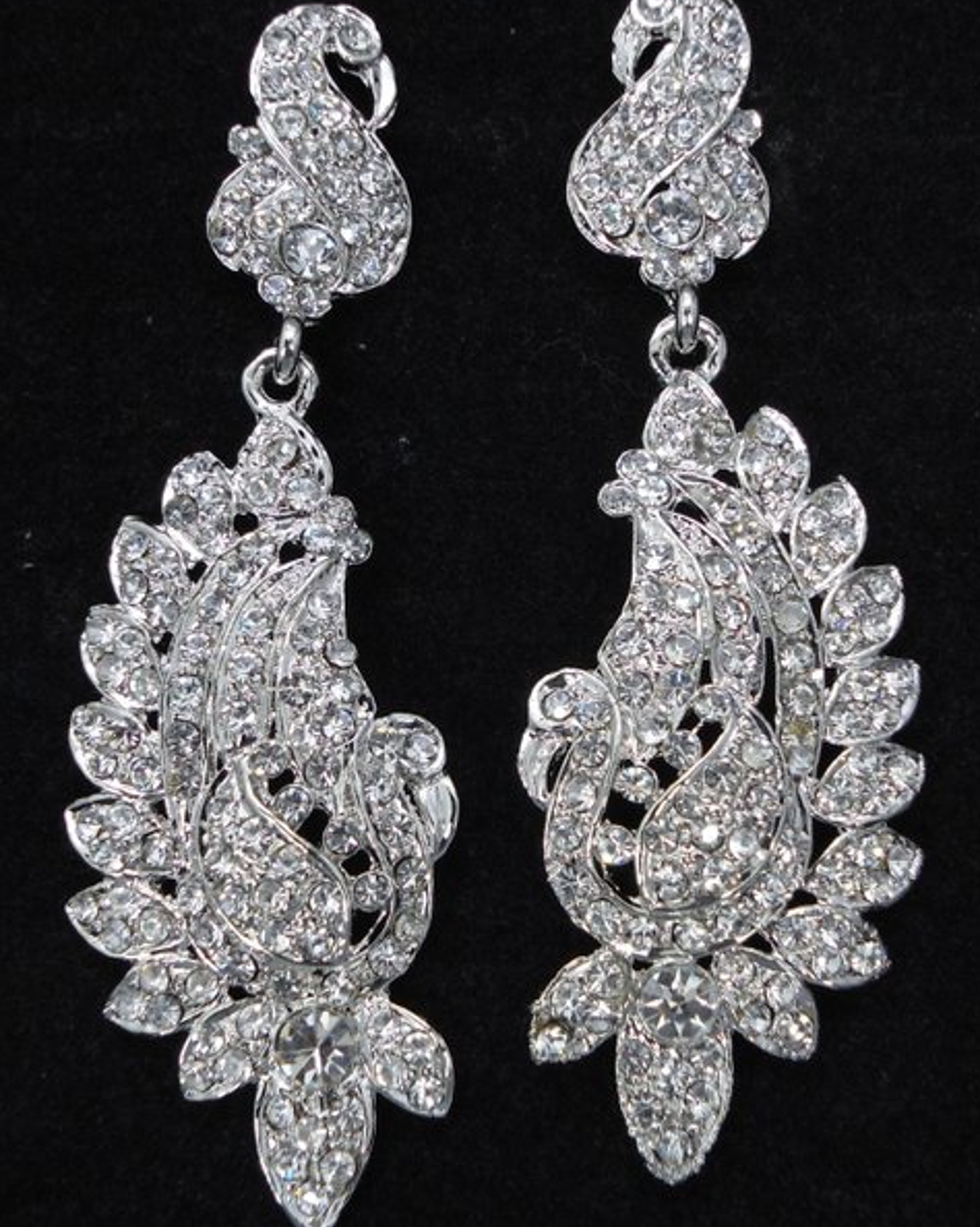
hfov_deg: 38.2
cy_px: 602
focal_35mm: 39
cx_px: 492
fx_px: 1415
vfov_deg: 46.9
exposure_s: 1/50
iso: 80
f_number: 3.2
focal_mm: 6.7
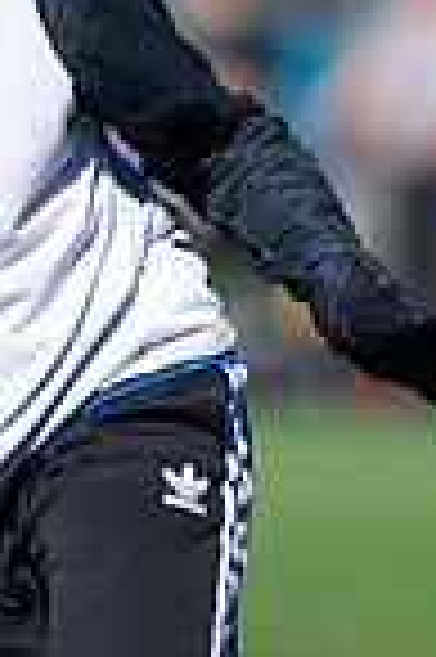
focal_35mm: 1181
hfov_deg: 1.2
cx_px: 599
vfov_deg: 1.7
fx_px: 21504
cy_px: 26
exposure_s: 1/2500
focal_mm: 200
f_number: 2.8
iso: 100
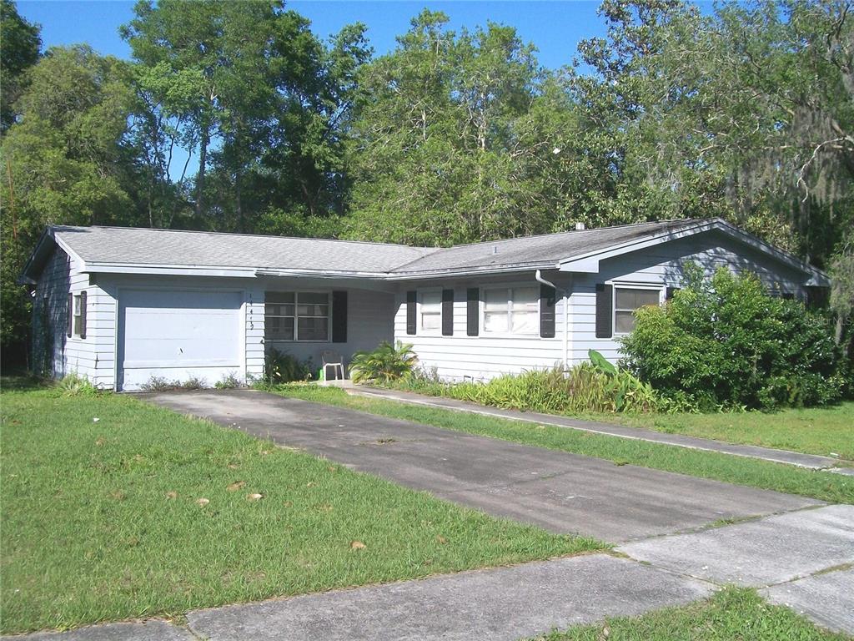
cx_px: 427
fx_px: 888
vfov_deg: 39.7
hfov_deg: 51.4
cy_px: 320
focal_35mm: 36
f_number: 4.8
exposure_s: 1/500
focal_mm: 6
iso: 80
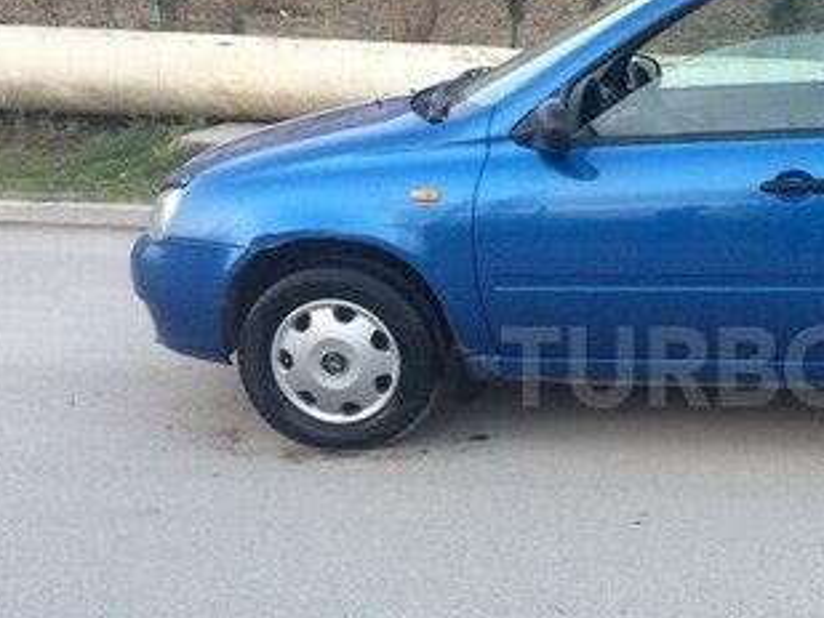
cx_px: 773
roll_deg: -2.4
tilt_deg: -17.8
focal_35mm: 62
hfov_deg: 29.6
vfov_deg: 23.6
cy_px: 366
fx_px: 1476
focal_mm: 4.15
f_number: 2.2
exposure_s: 1/33
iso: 64
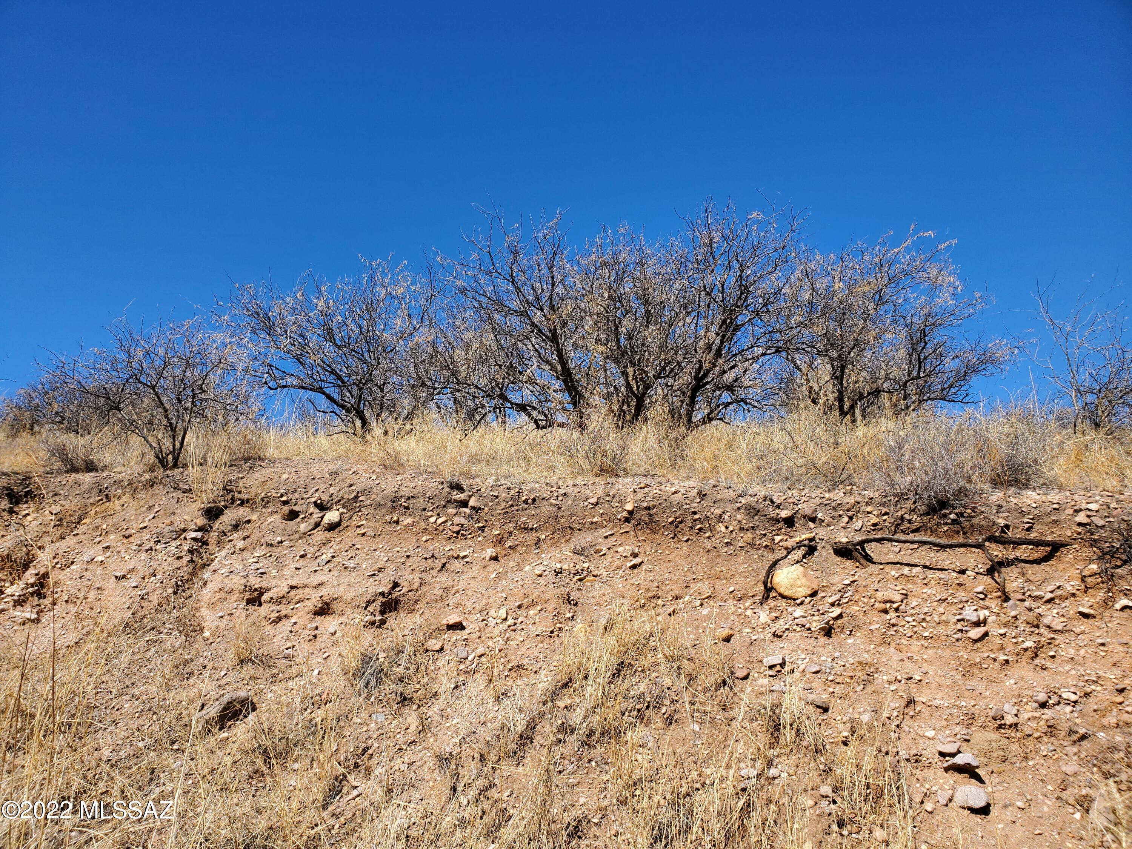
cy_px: 424
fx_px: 850
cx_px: 566
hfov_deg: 67.3
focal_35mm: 26
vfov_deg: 53.1
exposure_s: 1/1457
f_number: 2.4
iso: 50
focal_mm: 4.3
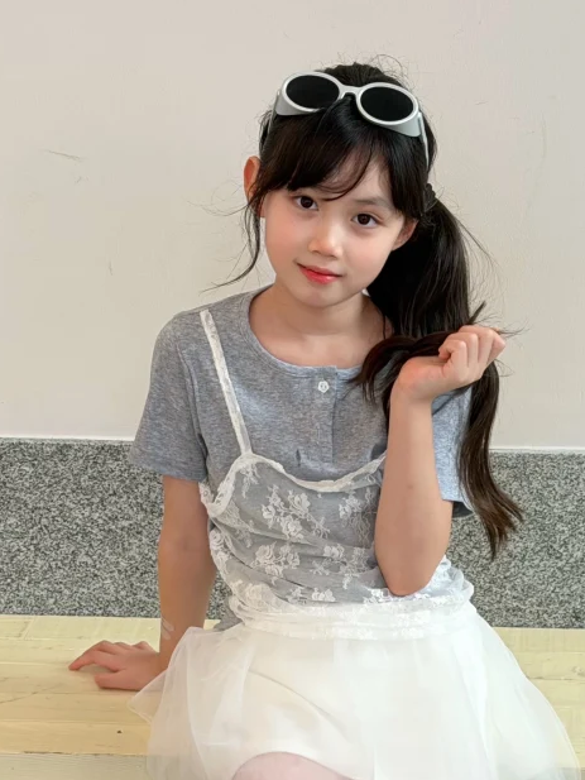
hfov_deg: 13.2
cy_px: 702
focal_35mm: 112
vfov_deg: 17.3
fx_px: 2523
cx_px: 363
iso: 80
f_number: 1.78
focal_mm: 6.76
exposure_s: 1/121
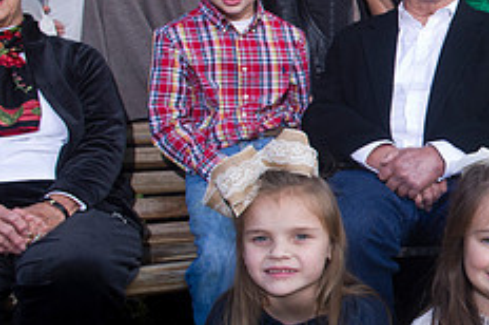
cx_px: 603
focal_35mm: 60
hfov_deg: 28.6
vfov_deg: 22.6
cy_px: 152
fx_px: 814
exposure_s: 1/320
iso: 1000
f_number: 8
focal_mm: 24
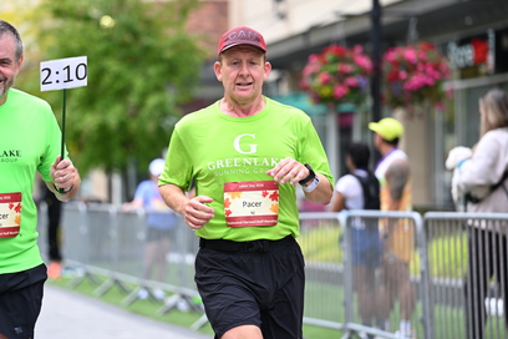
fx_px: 2187
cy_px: 161
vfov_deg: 8.9
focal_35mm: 155
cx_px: 200
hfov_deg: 13.2
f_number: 2.8
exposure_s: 1/2000
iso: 640
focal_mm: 115
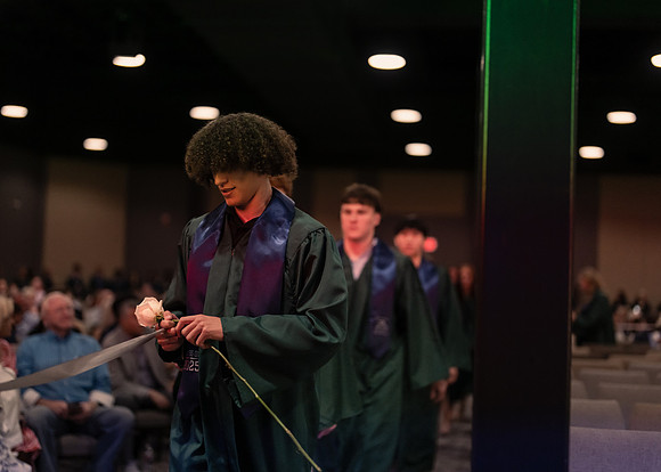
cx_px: 330
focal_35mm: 53
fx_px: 997
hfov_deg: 36.7
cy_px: 236
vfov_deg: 26.6
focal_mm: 50
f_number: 1.2
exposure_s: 1/500
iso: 1250
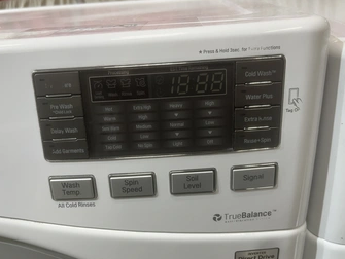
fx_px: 309
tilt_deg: -27.2
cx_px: 161
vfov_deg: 45.3
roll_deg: +3.7
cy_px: 153
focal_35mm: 31
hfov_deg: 58.2
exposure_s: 1/60
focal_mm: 5.1
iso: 80
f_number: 1.6
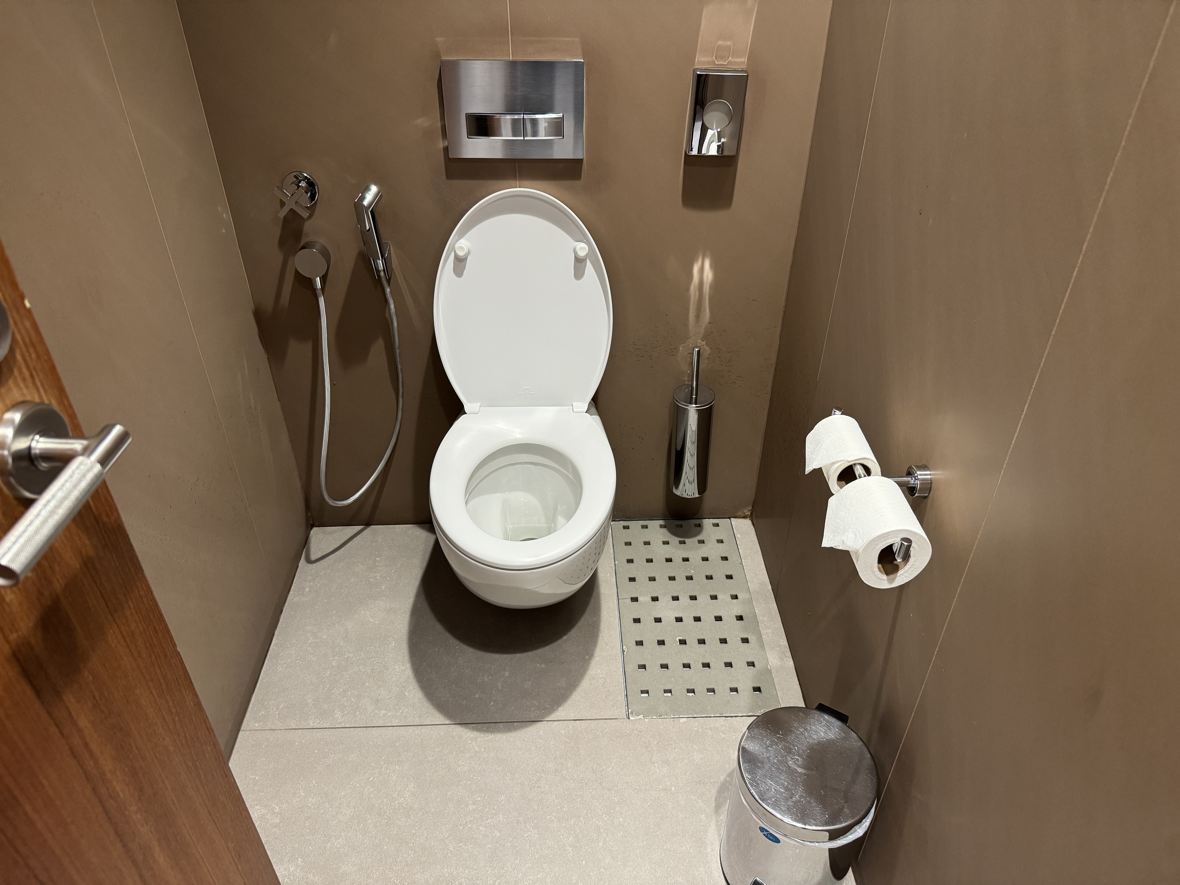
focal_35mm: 24
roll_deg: -0.6
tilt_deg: -36.4
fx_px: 818
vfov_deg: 56.8
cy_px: 442
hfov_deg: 71.6
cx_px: 590
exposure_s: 1/50
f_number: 1.78
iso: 400
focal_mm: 6.76
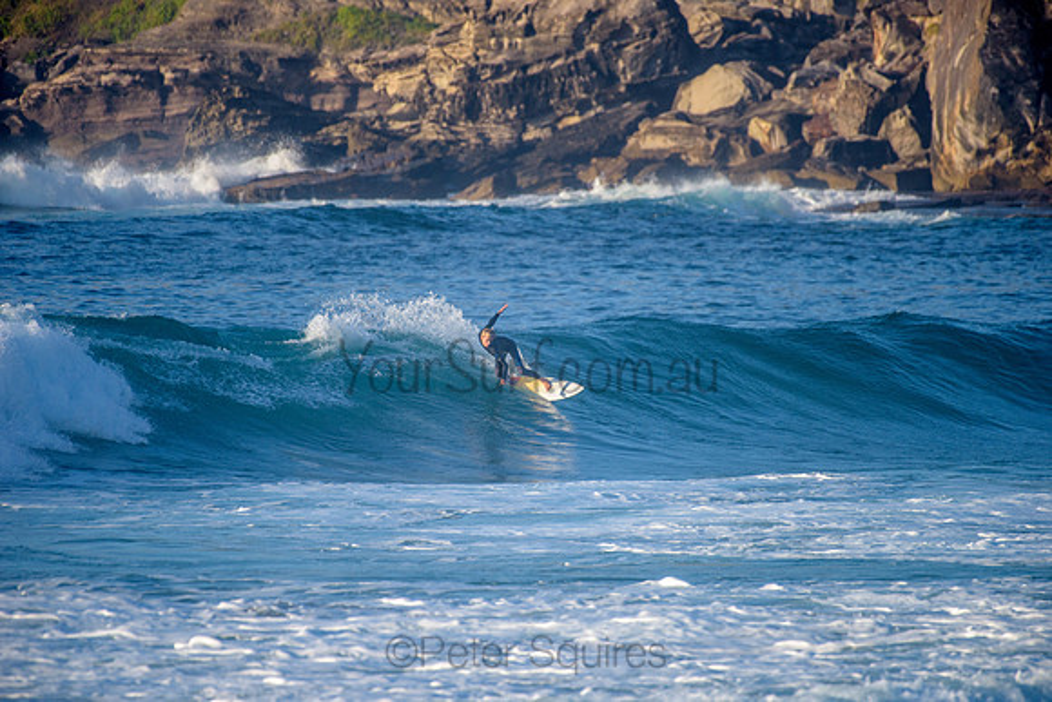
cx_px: 526
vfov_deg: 2.8
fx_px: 14614
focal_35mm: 500
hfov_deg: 4.1
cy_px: 351
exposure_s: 1/2000
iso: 360
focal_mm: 500
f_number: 5.6
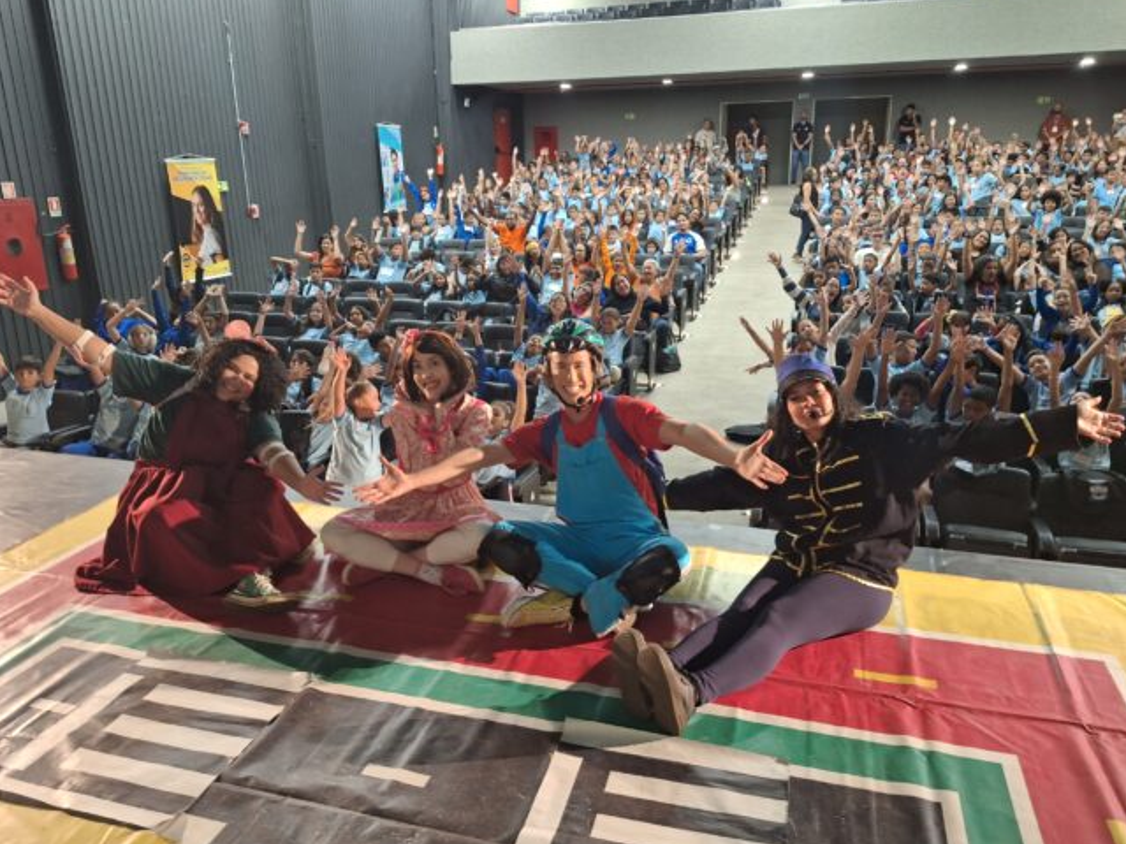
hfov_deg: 69.4
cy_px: 411
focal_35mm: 25
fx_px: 813
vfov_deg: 54.9
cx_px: 570
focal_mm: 5.54
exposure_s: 1/24
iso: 400
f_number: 1.8
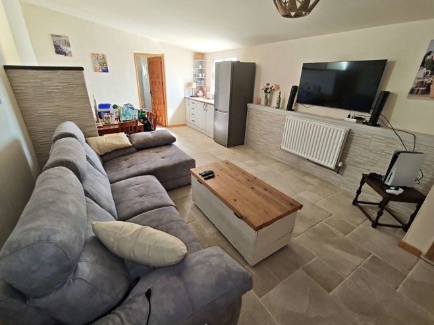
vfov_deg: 81.7
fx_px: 188
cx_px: 207
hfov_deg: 98.1
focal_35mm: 15
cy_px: 160
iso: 200
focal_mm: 2.16
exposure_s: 1/37.7
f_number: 2.2
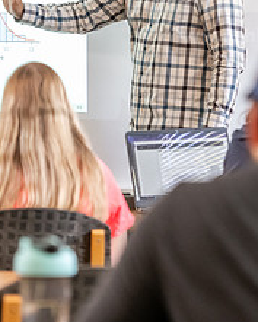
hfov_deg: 5.4
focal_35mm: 286
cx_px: 101
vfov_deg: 6.8
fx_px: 2728
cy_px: 66
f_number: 3.2
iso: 2000
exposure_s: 1/200
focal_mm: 116
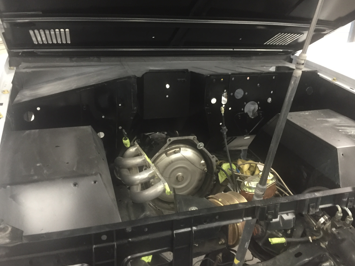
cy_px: 126
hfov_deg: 58.3
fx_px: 318
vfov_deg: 45.4
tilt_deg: -22.0
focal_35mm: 31
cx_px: 189
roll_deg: -2.6
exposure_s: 1/17
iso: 250
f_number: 2.2
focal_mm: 4.15
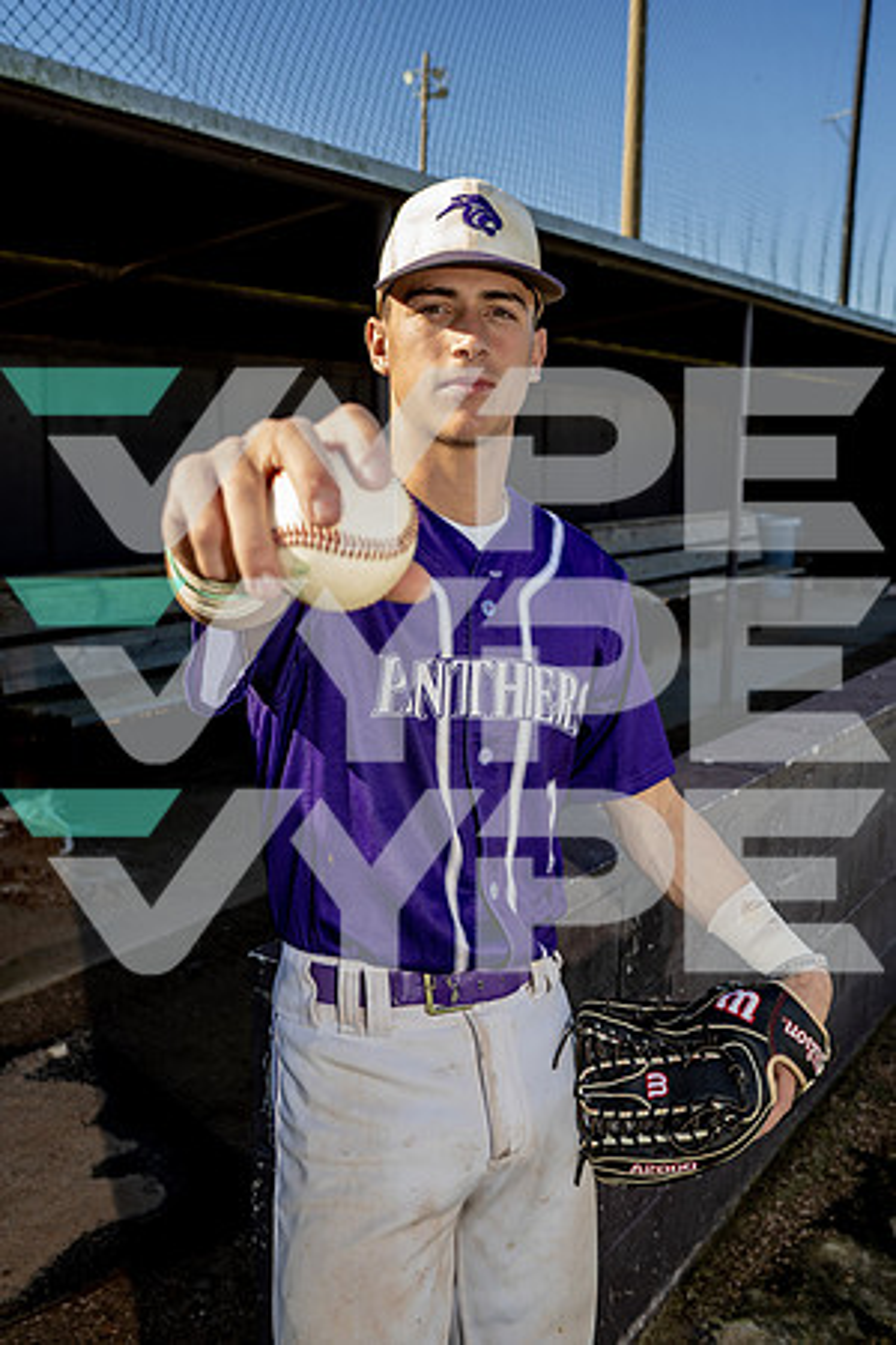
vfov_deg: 54.4
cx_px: 448
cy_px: 672
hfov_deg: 37.9
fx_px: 1307
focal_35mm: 35
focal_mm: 35
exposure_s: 1/250
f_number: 5.6
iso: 80
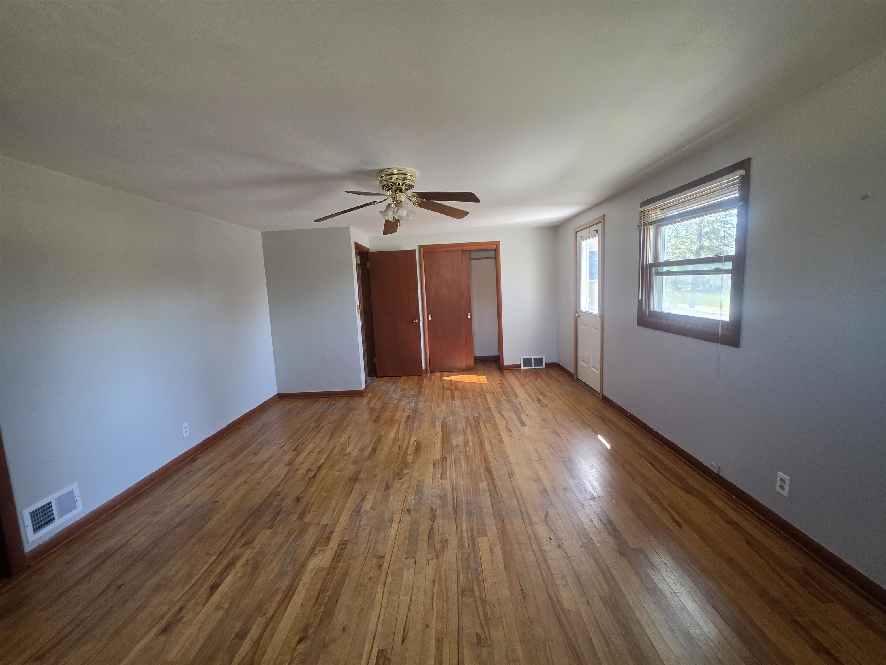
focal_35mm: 13
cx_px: 443
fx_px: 333
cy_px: 332
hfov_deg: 106.2
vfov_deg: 89.9
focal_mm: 2.2
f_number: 1.9
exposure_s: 1/120
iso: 200
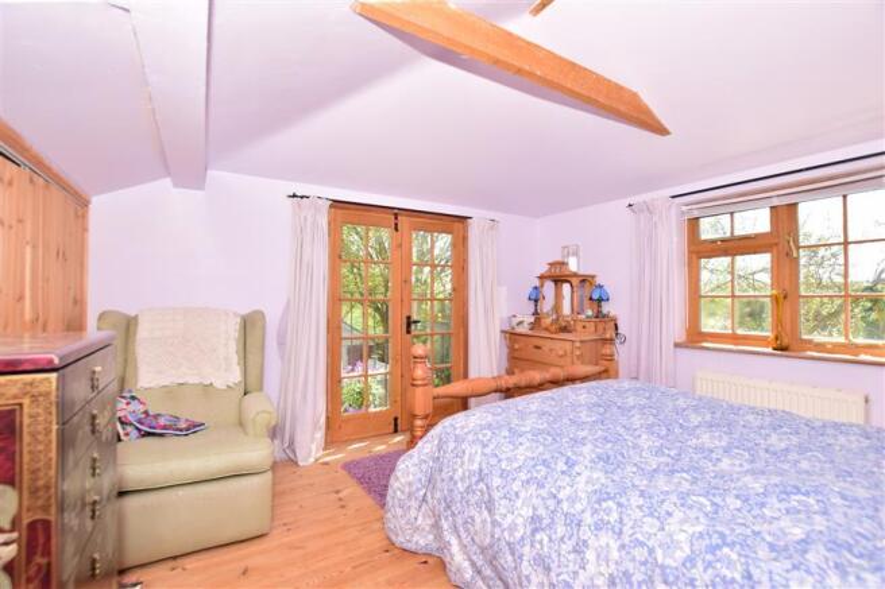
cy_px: 294
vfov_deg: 77.3
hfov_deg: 100.4
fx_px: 369
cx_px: 442
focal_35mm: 15
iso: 200
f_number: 6.3
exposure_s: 1/200
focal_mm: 10
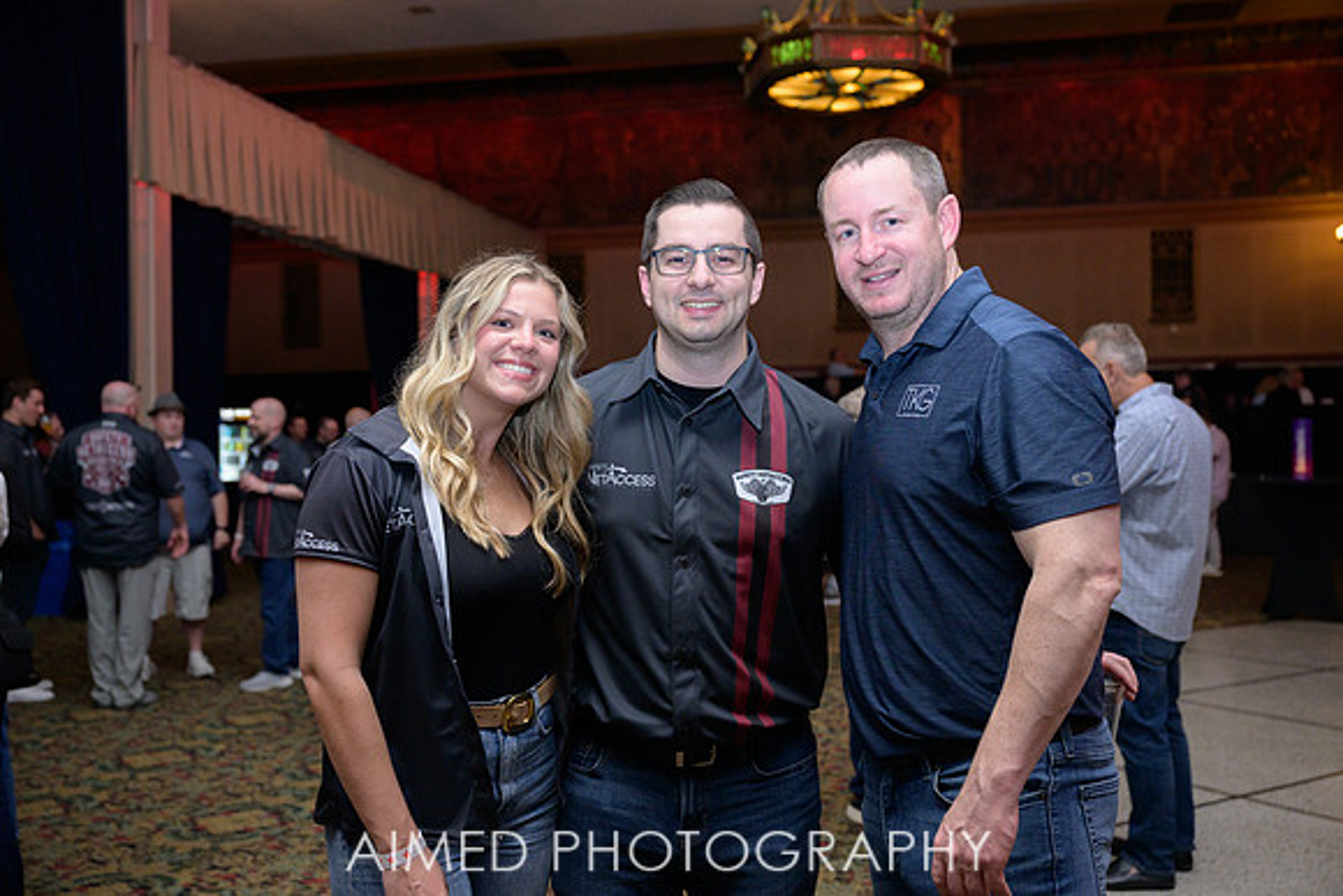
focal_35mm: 36
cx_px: 672
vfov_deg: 36.9
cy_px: 448
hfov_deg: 53.1
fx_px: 1343
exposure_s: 1/200
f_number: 3.5
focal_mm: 36
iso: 800
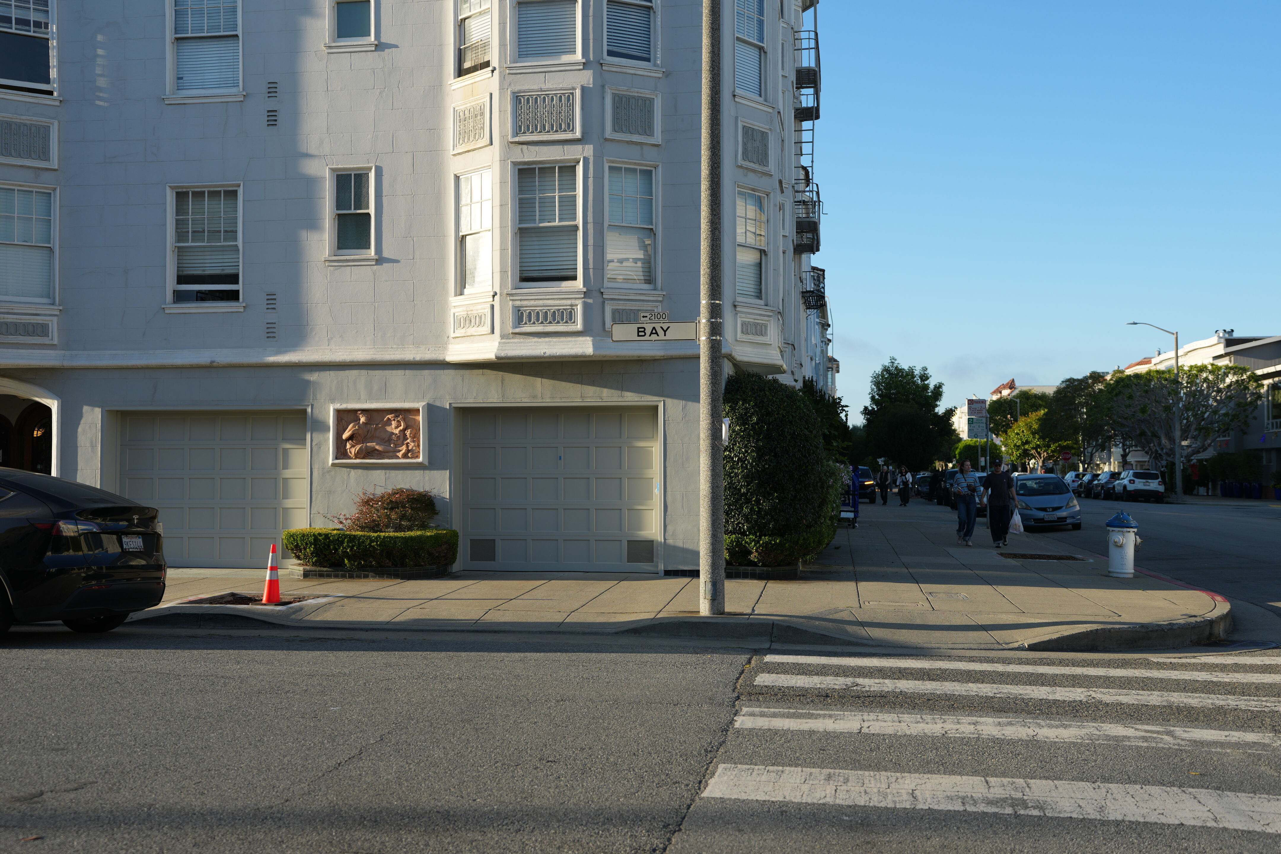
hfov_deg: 54.4
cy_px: 427
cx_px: 640
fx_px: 1245
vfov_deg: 37.9
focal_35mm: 35
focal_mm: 35
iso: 100
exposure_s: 1/1000
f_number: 2.8
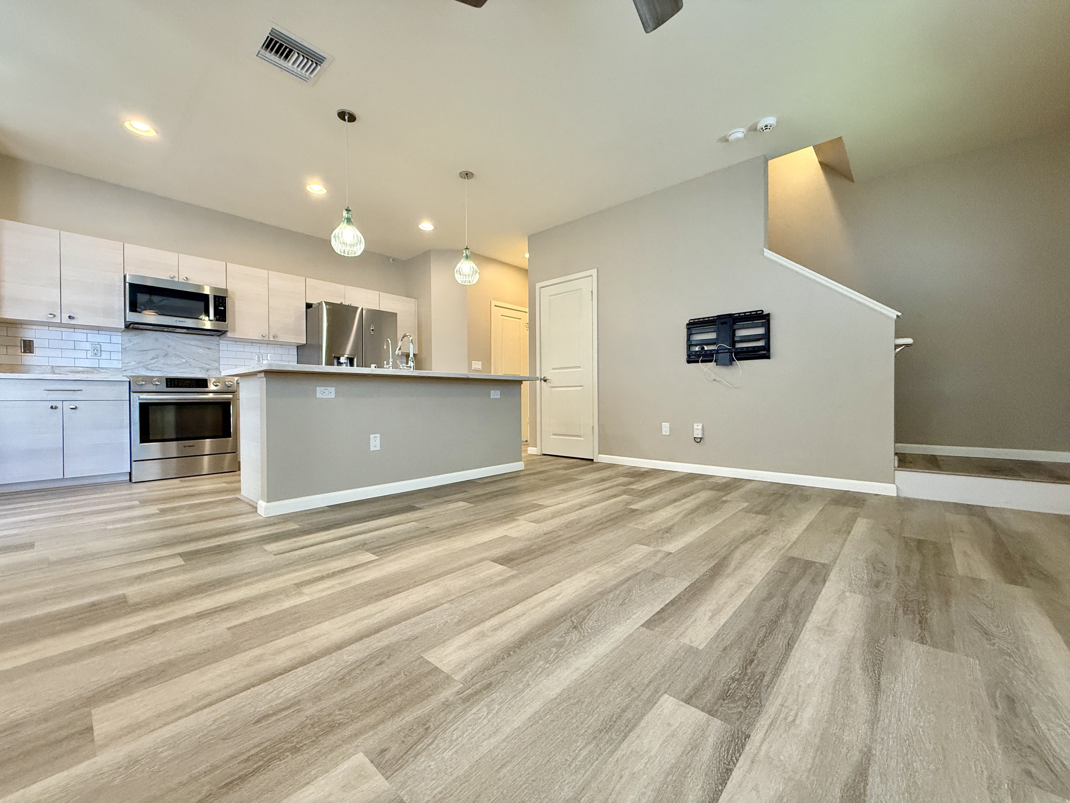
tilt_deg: +0.5
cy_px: 402
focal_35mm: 14
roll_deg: +0.4
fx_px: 433
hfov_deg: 102.1
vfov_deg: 85.7
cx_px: 535
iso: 500
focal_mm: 2.22
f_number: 2.2
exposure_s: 1/120
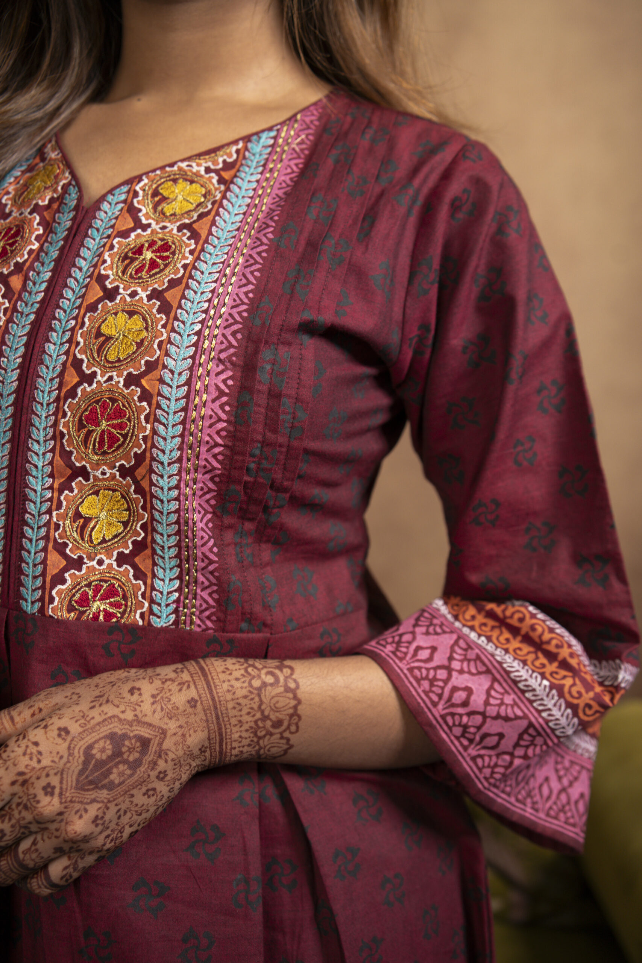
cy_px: 482
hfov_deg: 37.9
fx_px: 936
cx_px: 321
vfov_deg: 54.4
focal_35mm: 35
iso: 400
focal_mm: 35
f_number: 4
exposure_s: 1/160
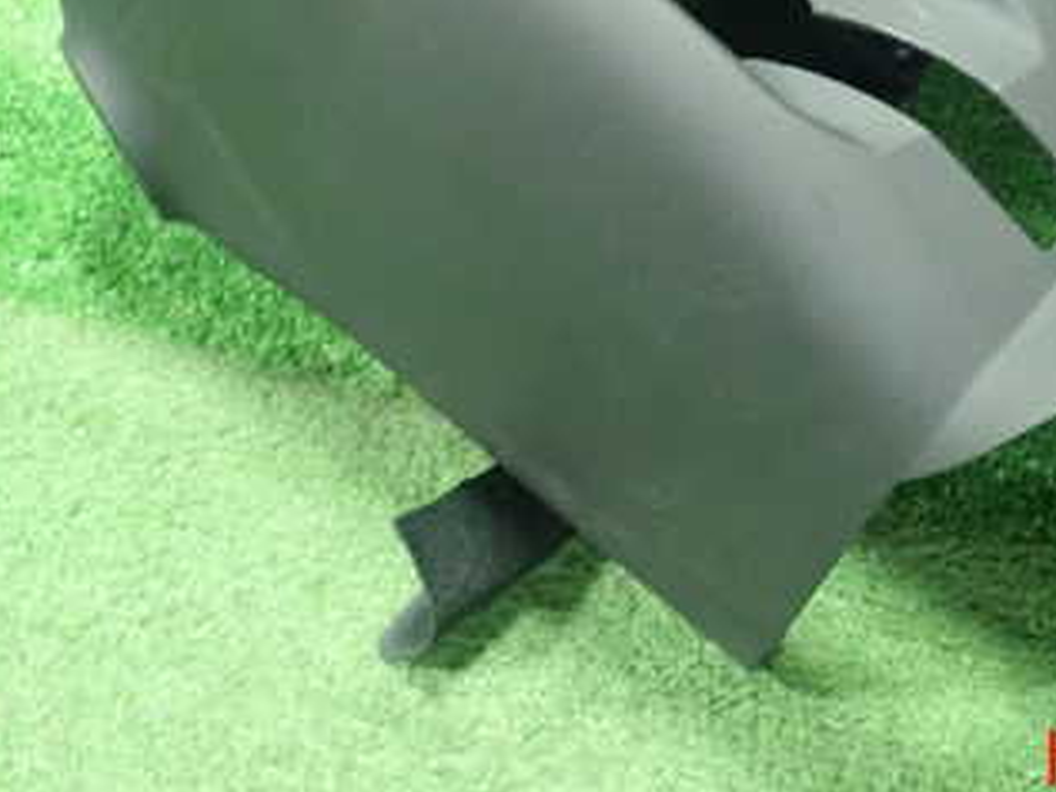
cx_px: 799
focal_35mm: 57
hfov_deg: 33.1
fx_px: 1739
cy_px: 53
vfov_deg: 24.8
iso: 800
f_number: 2.3
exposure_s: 1/60
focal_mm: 5.5
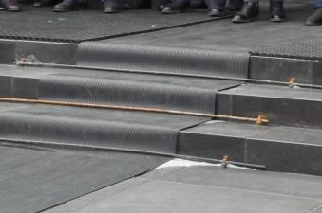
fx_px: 1295
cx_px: 280
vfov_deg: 9.3
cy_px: -75
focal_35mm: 145
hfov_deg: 14.1
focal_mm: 32
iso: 3200
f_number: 11
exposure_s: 1/500
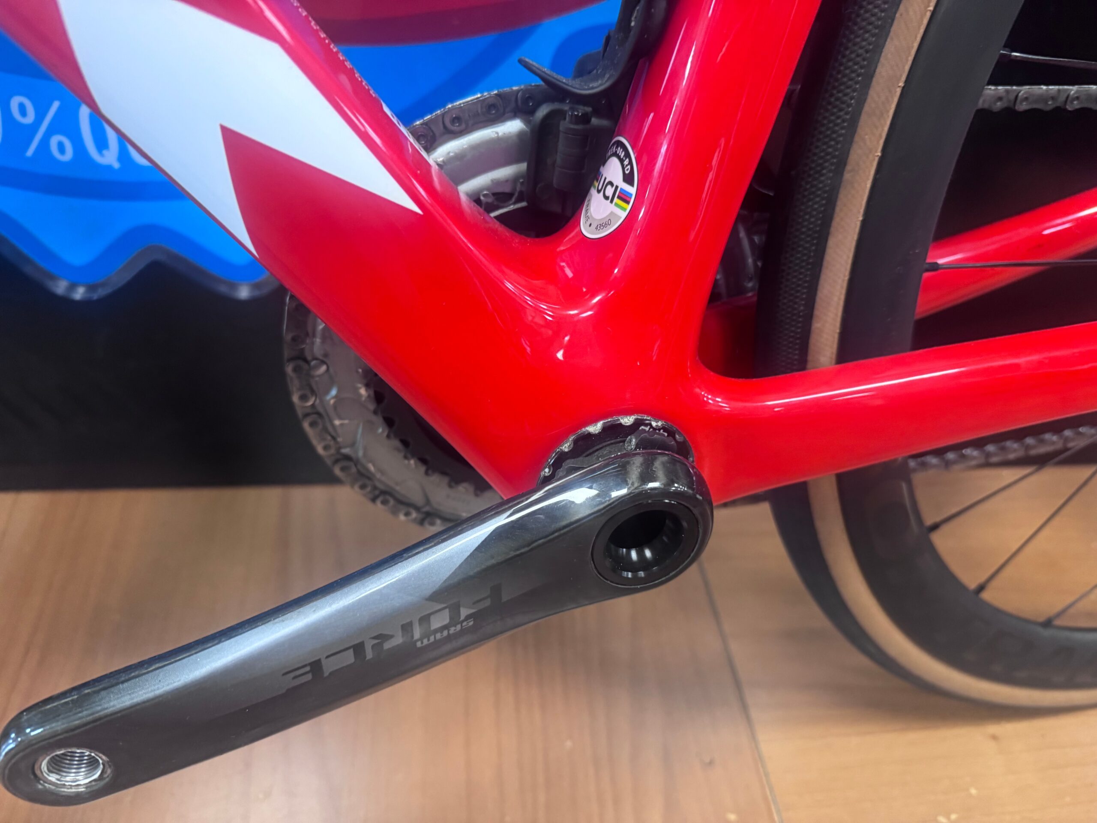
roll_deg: -6.7
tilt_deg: -40.9
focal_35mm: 24
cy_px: 412
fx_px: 761
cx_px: 548
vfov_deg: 56.8
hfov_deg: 71.6
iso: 400
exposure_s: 1/50
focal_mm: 6.76
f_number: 1.78
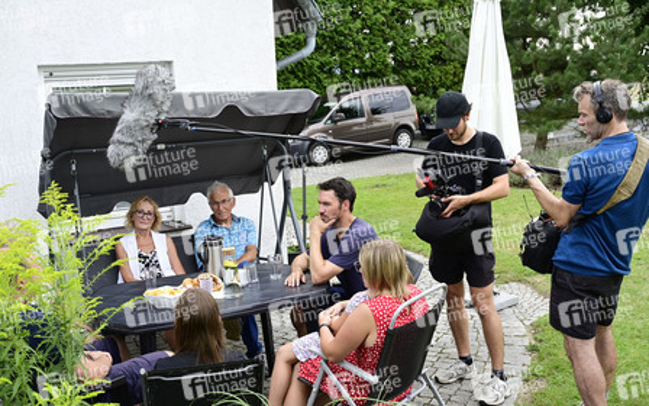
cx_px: 325
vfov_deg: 30.5
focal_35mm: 42
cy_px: 202
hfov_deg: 47.2
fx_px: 743
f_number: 7.1
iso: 500
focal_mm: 41
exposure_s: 1/200
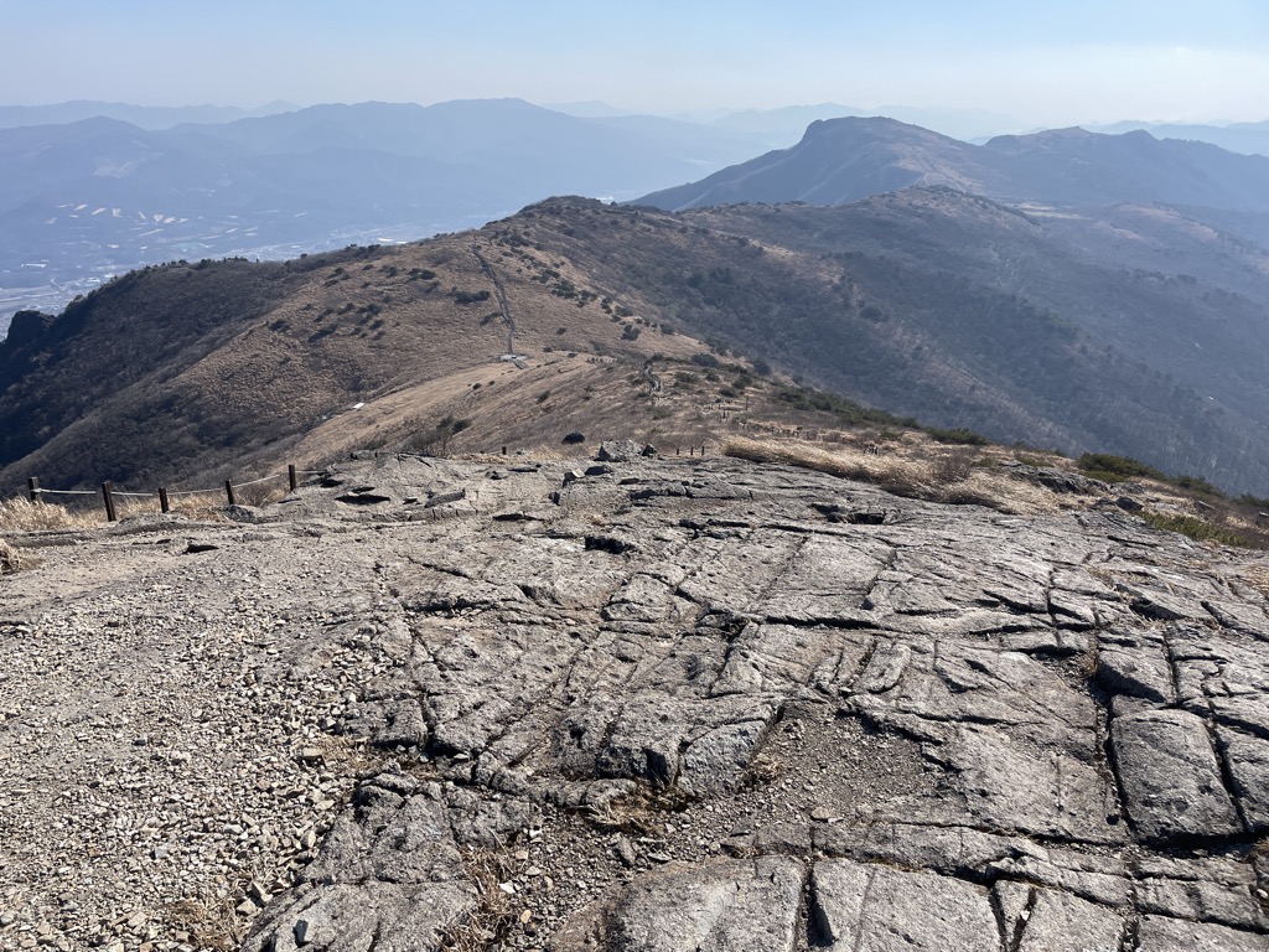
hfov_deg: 67.3
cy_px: 476
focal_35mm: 26
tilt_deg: -21.4
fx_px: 953
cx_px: 634
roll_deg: -2.3
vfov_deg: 53.1
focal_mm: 4.2
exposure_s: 1/4132
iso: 32
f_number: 1.6
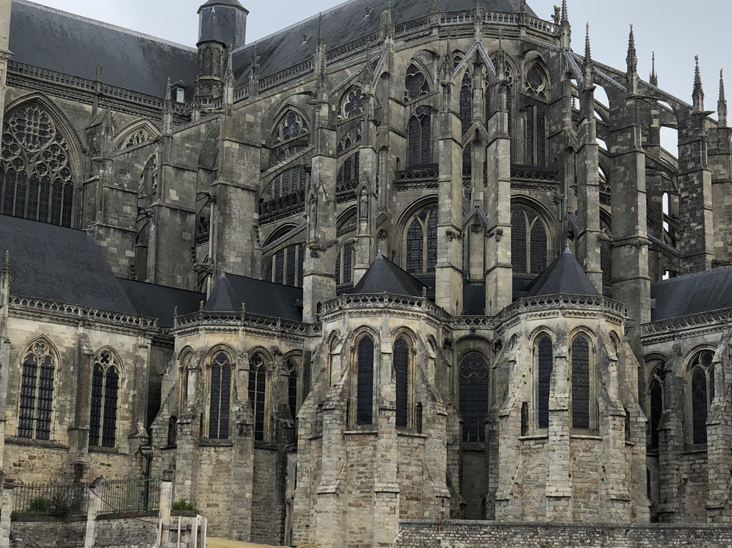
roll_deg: +0.3
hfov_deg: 23.0
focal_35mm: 85
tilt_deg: +14.0
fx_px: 1797
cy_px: 201
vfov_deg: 17.3
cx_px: 359
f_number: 2.4
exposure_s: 1/486
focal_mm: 6
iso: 16
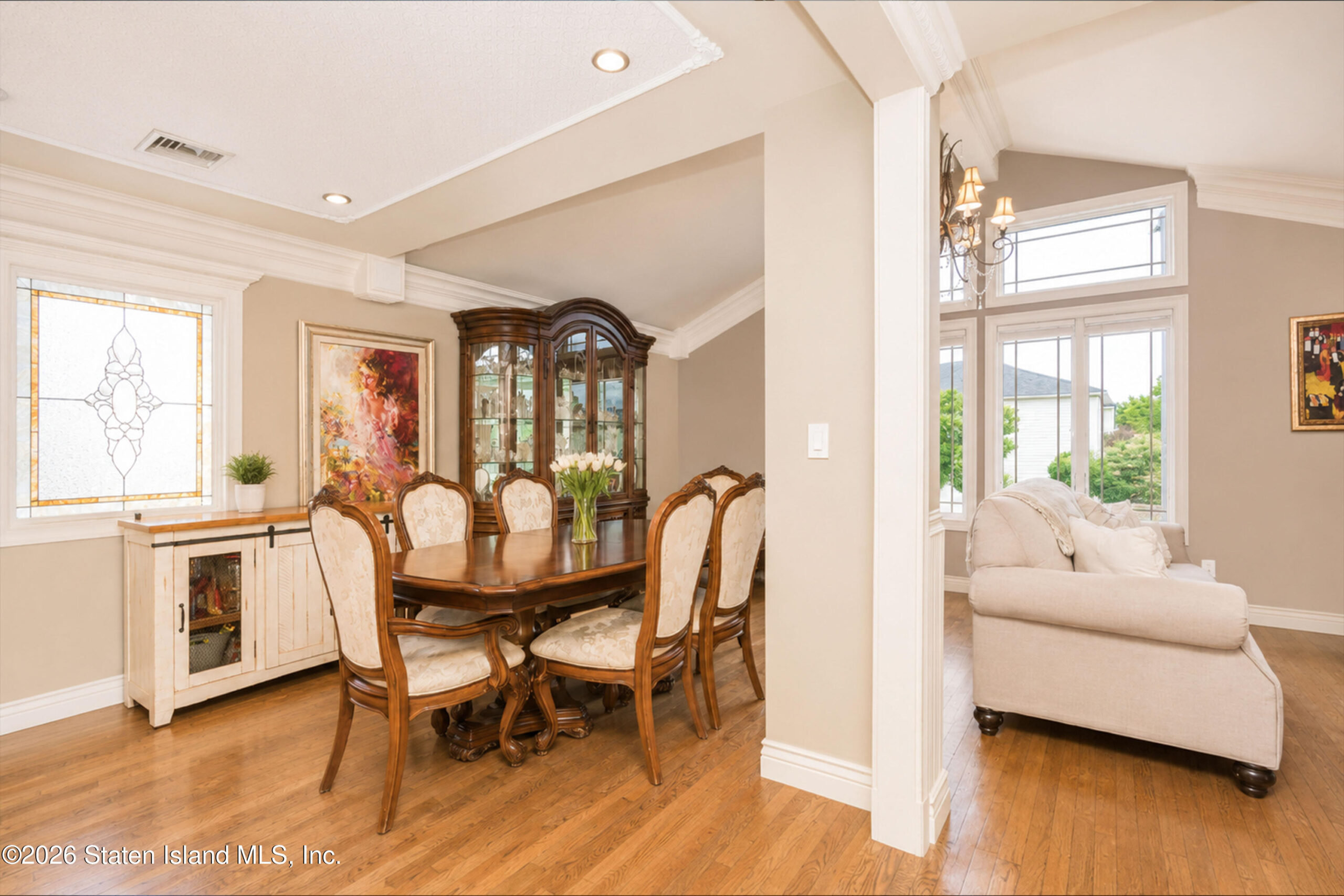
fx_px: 597
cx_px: 672
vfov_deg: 73.8
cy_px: 448
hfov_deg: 96.7
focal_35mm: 16
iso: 64
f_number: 4.5
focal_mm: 16
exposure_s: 1/40
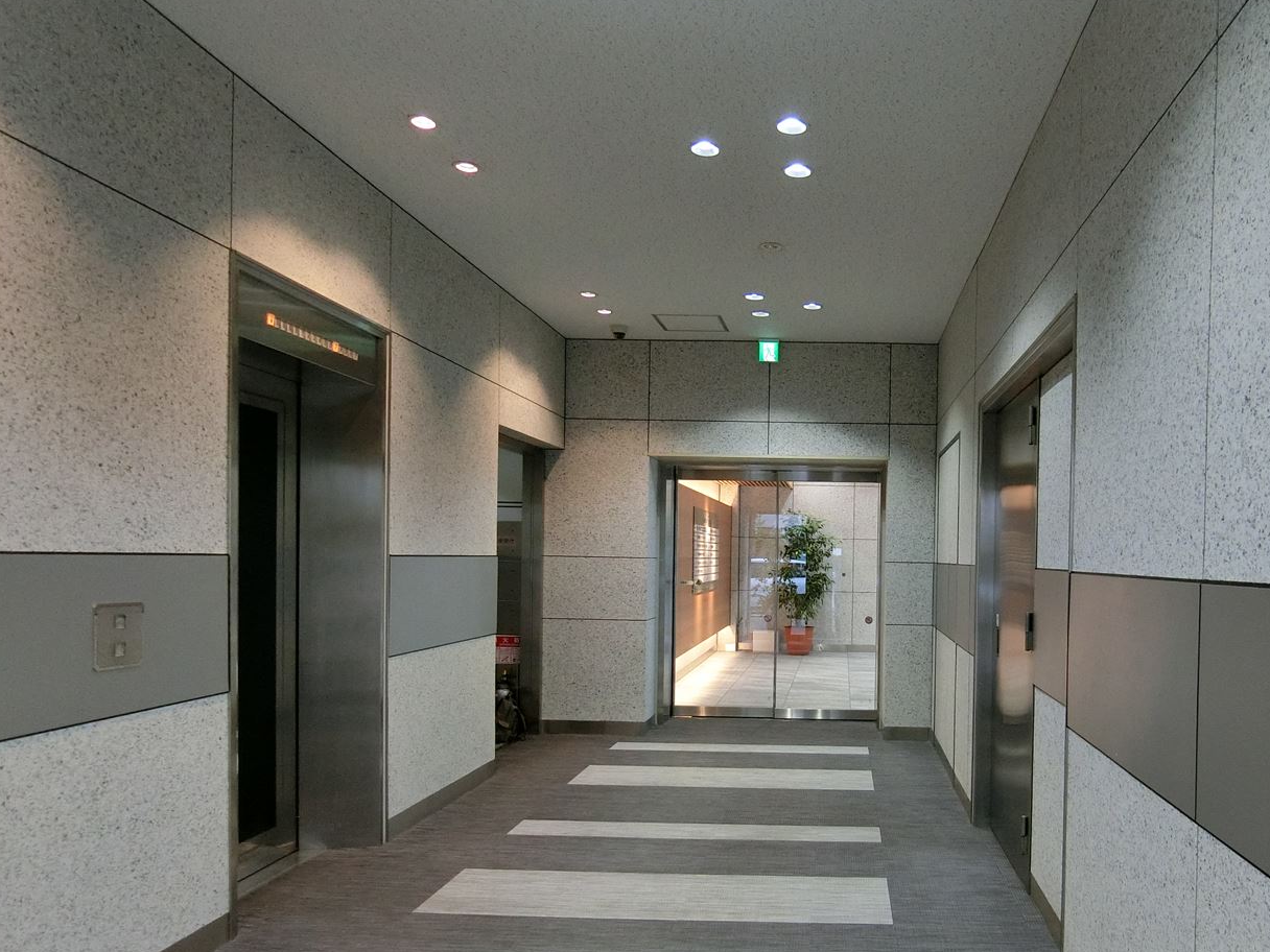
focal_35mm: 25
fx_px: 917
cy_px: 598
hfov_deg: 67.8
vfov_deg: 54.2
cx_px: 826
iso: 400
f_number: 2.7
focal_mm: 4.06
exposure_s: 1/80
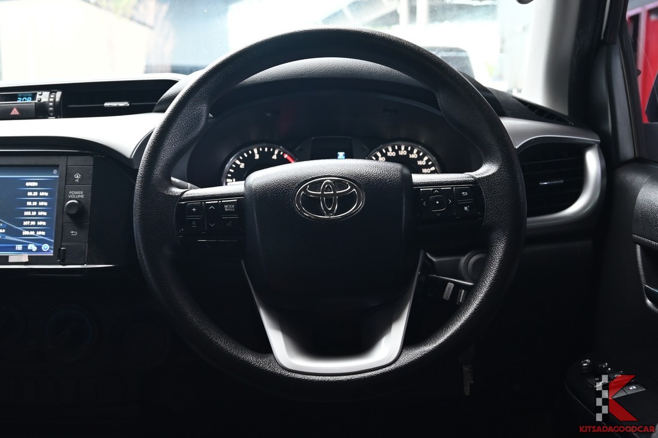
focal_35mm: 42
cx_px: 329
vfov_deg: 31.9
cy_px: 219
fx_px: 767
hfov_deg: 46.4
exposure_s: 1/30
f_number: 5.6
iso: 560
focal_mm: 28.5
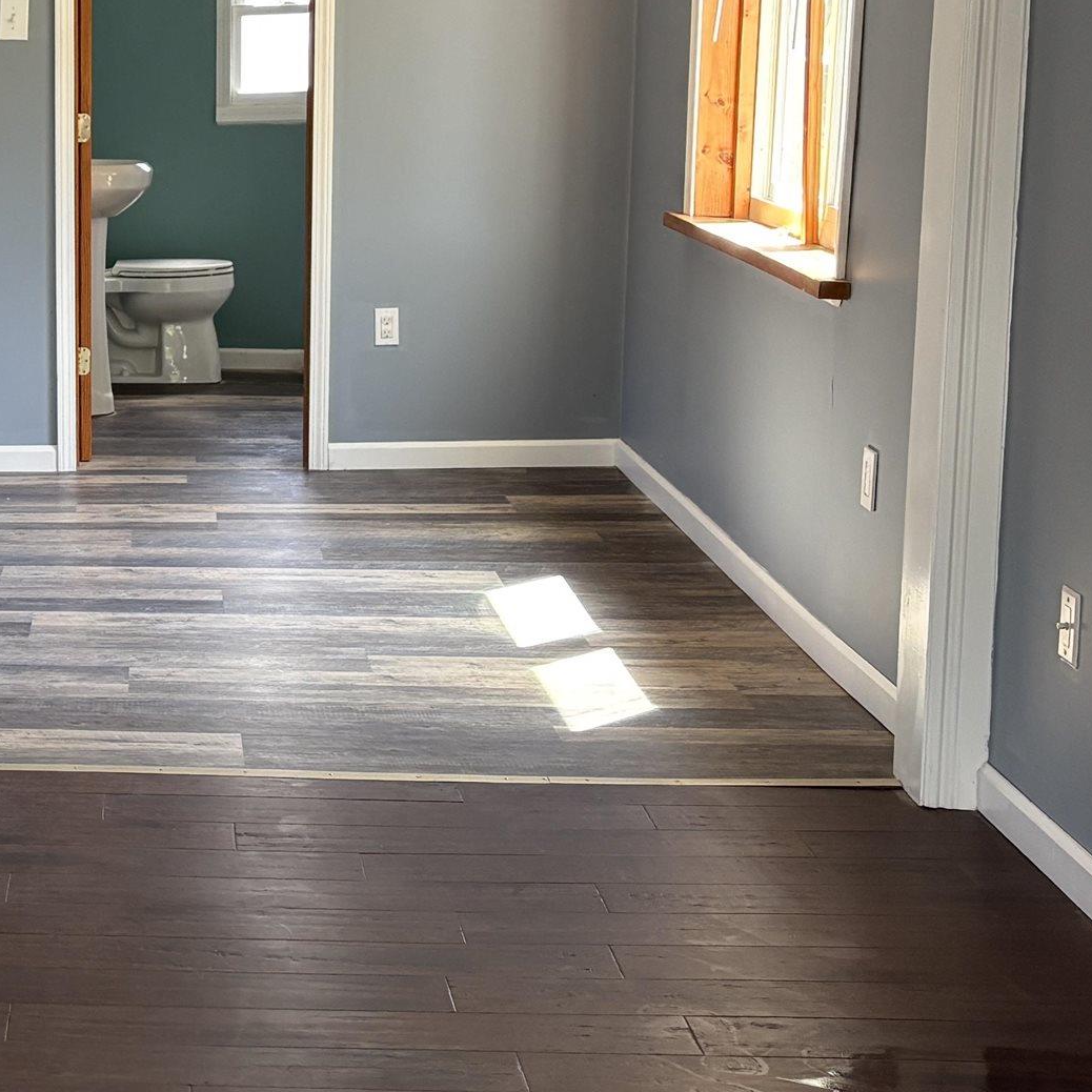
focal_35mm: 68
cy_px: 385
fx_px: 2427
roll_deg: +1.2
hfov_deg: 23.4
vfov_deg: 25.3
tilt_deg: -7.6
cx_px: -174
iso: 125
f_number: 1.6
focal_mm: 5.96
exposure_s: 1/78
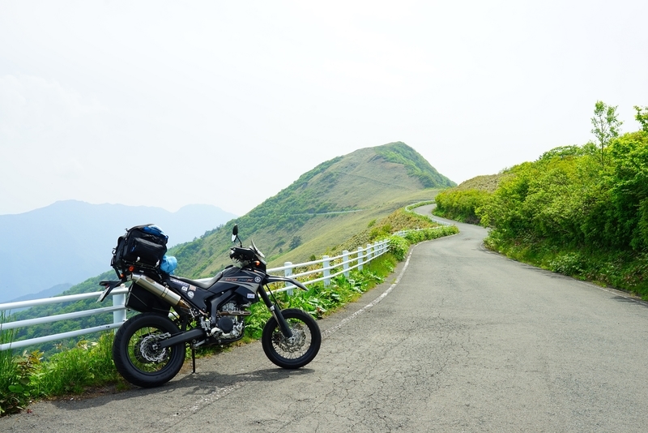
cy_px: 216
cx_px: 324
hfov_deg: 54.4
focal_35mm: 35
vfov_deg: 37.9
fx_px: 630
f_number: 10
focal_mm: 35
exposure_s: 1/125
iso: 100
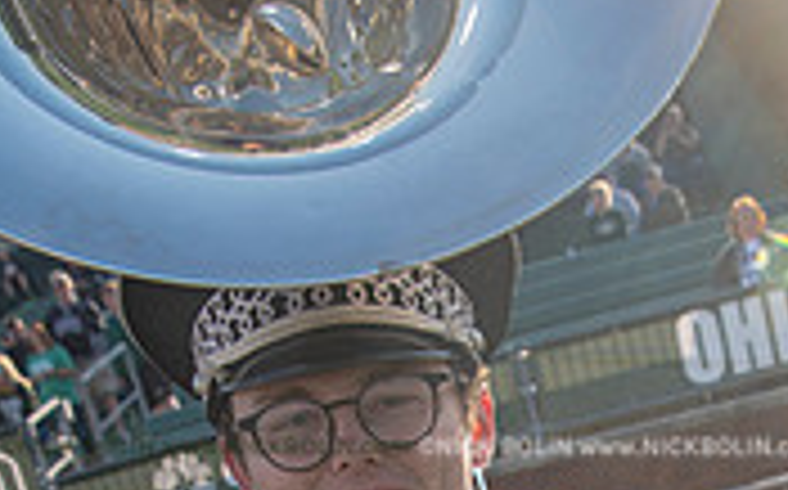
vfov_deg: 17.0
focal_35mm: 63
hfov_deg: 31.7
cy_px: 877
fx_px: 1352
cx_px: 621
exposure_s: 1/320
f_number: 5.6
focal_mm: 24
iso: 100
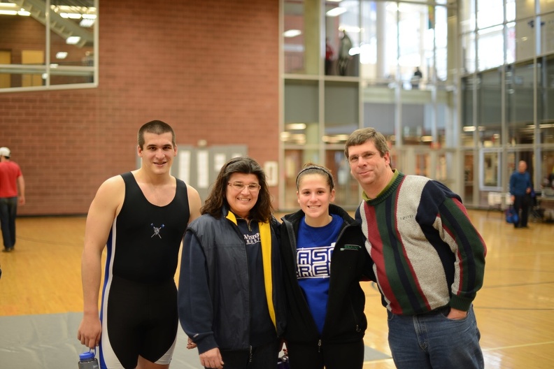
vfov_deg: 27.0
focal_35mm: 50
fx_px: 769
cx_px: 277
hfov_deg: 39.6
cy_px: 184
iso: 140
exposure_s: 1/50
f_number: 1.4
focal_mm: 50
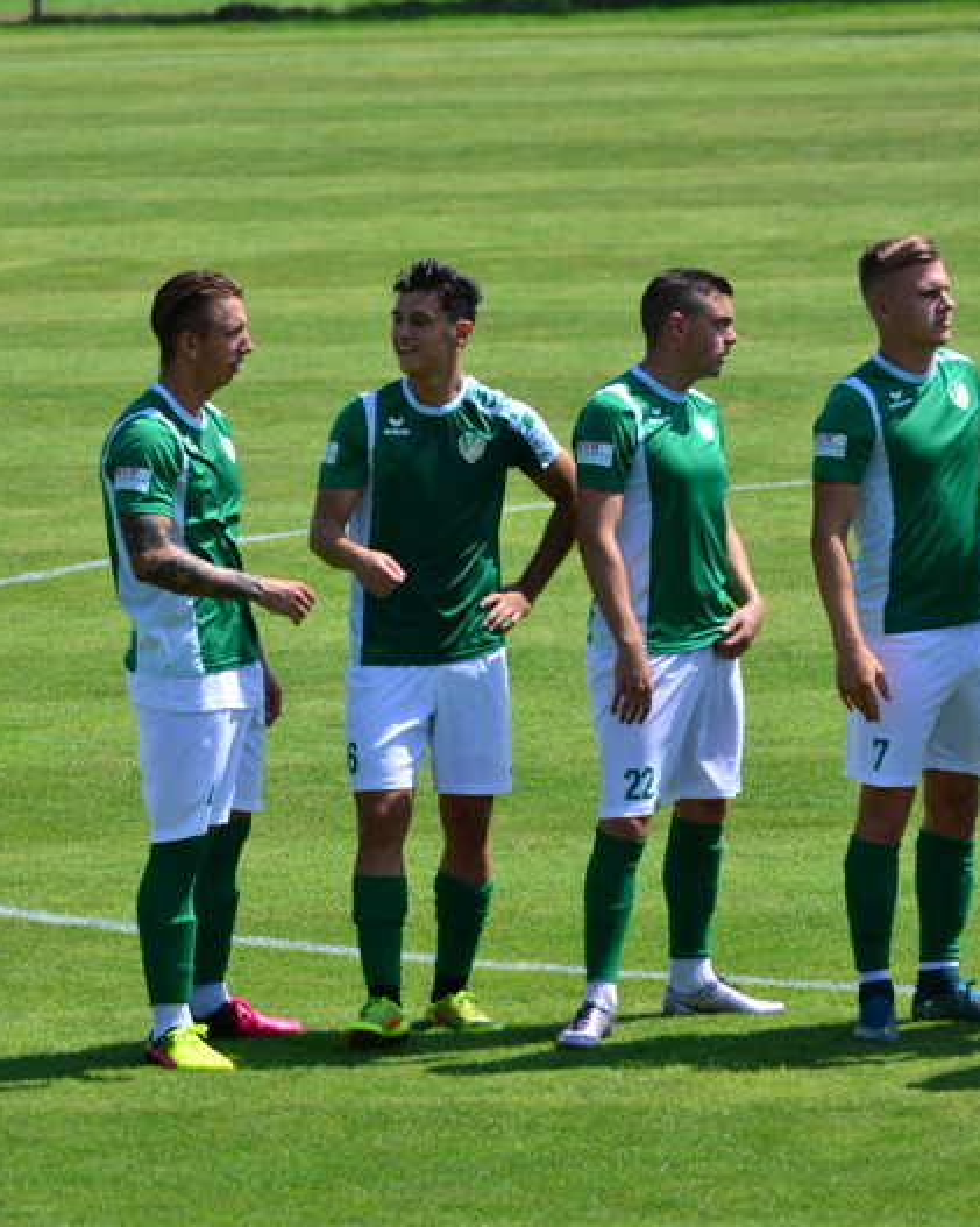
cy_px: 615
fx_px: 14323
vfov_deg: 4.9
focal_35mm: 395
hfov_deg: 3.9
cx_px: 251
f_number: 5
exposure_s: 1/640
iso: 100
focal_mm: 185
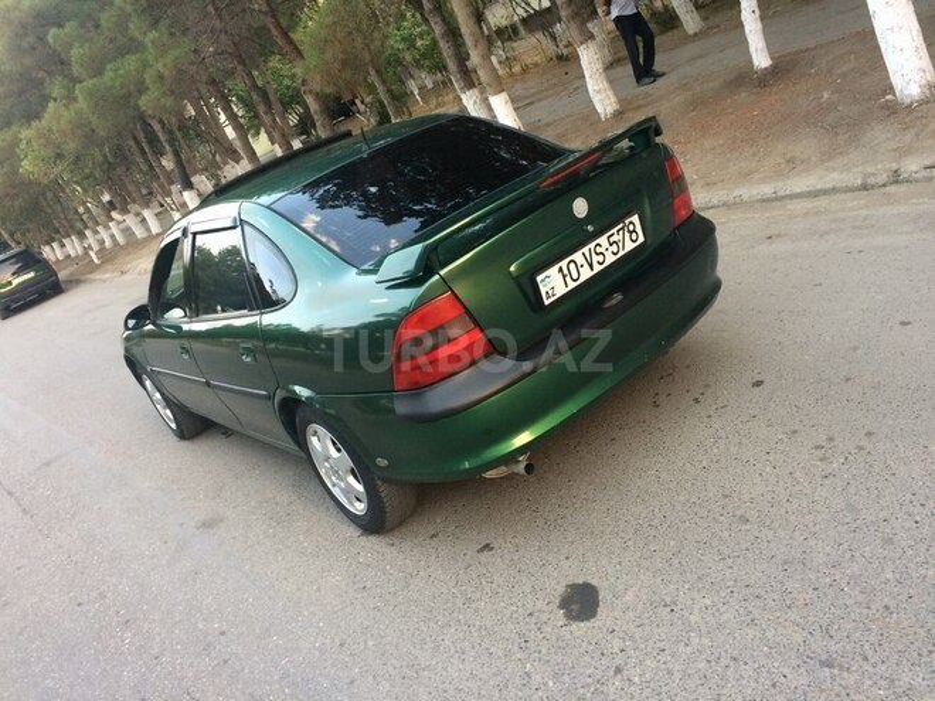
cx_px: 468
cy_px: 350
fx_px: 783
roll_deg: +25.5
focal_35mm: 29
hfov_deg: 61.7
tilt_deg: -20.2
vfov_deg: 48.2
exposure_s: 1/33
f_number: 2.2
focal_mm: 4.15
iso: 64
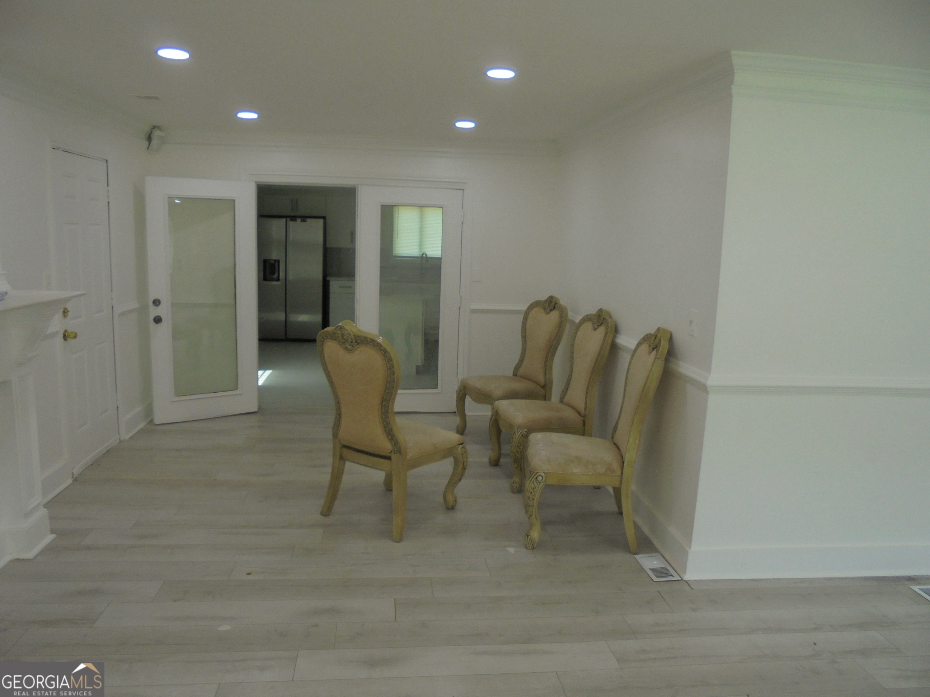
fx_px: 699
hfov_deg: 67.3
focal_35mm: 26
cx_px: 465
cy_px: 348
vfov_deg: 53.1
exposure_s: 1/50
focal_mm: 4.6
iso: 100
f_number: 3.5
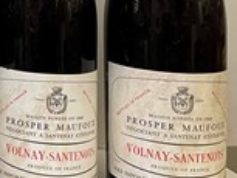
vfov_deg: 16.6
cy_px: -41
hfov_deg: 19.7
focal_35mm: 85
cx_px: -127
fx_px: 582
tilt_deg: +1.2
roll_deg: -0.9
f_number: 1.6
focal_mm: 4.2
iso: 125
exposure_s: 1/52
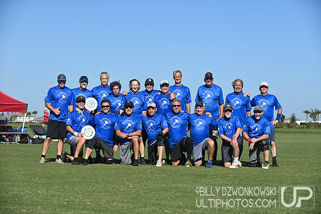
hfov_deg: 19.5
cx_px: 160
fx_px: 936
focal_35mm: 105
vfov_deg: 13.0
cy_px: 107
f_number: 5.6
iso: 160
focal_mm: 105
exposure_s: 1/1250
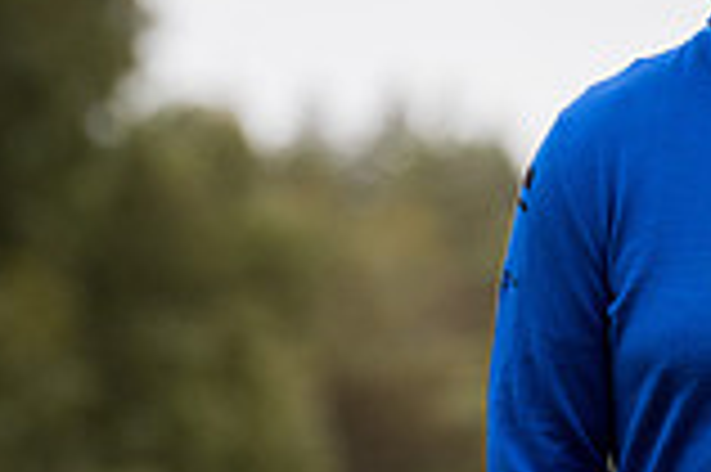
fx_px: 14521
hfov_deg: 2.8
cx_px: 670
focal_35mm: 736
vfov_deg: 1.9
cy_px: 155
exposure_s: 1/1250
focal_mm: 200
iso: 800
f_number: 4
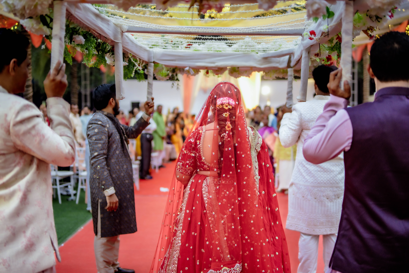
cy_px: 136
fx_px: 398
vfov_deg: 37.9
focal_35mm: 35
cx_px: 204
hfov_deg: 54.4
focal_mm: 35
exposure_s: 1/250
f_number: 1.4
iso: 640
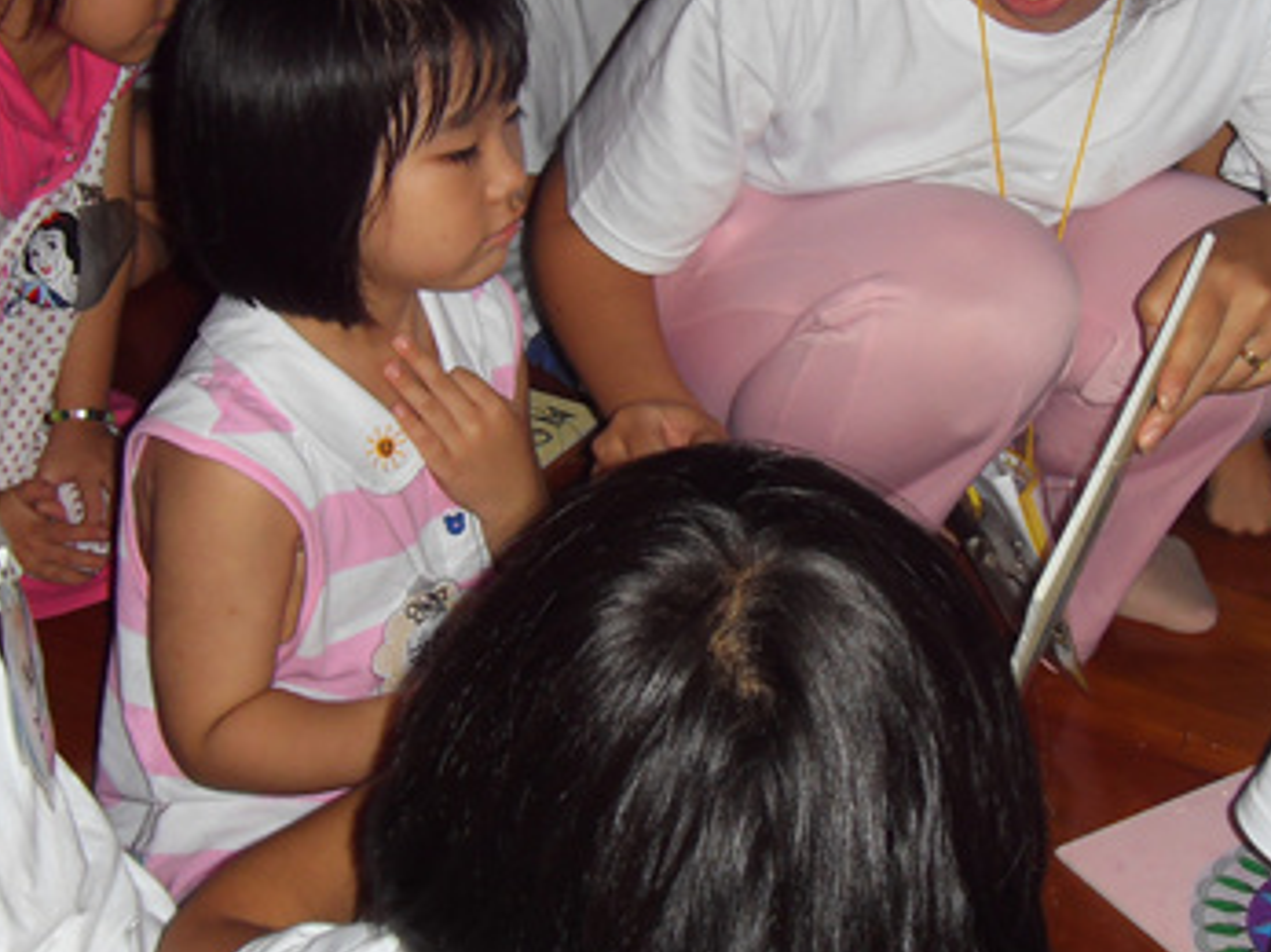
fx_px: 2643
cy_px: 410
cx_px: 678
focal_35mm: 72
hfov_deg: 27.0
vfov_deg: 20.4
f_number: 3.5
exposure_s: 1/45
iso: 100
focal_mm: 6.6
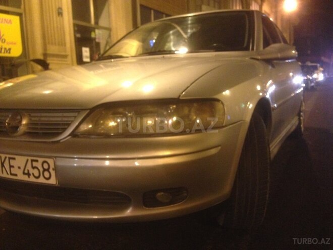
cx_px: 166
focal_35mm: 33
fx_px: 317
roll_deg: +0.5
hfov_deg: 55.4
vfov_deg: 42.9
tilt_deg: -6.0
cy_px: 125
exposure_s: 1/15
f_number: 2.4
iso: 400
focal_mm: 4.12
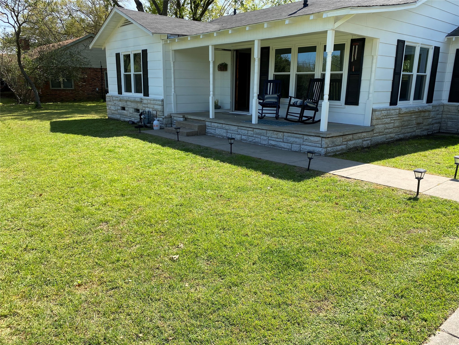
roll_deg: -1.0
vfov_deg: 53.1
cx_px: 230
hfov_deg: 67.3
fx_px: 345
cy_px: 172
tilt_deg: -14.8
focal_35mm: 26
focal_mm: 4.25
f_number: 1.8
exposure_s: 1/1362
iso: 32
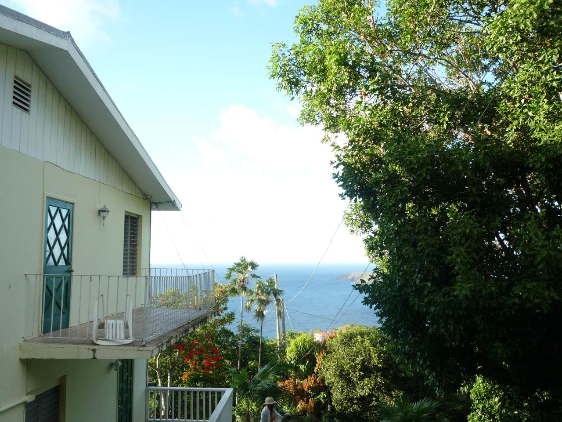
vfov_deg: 46.8
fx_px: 487
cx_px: 281
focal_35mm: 30
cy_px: 211
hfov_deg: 60.0
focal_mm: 5.2
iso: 100
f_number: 4
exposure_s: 1/125
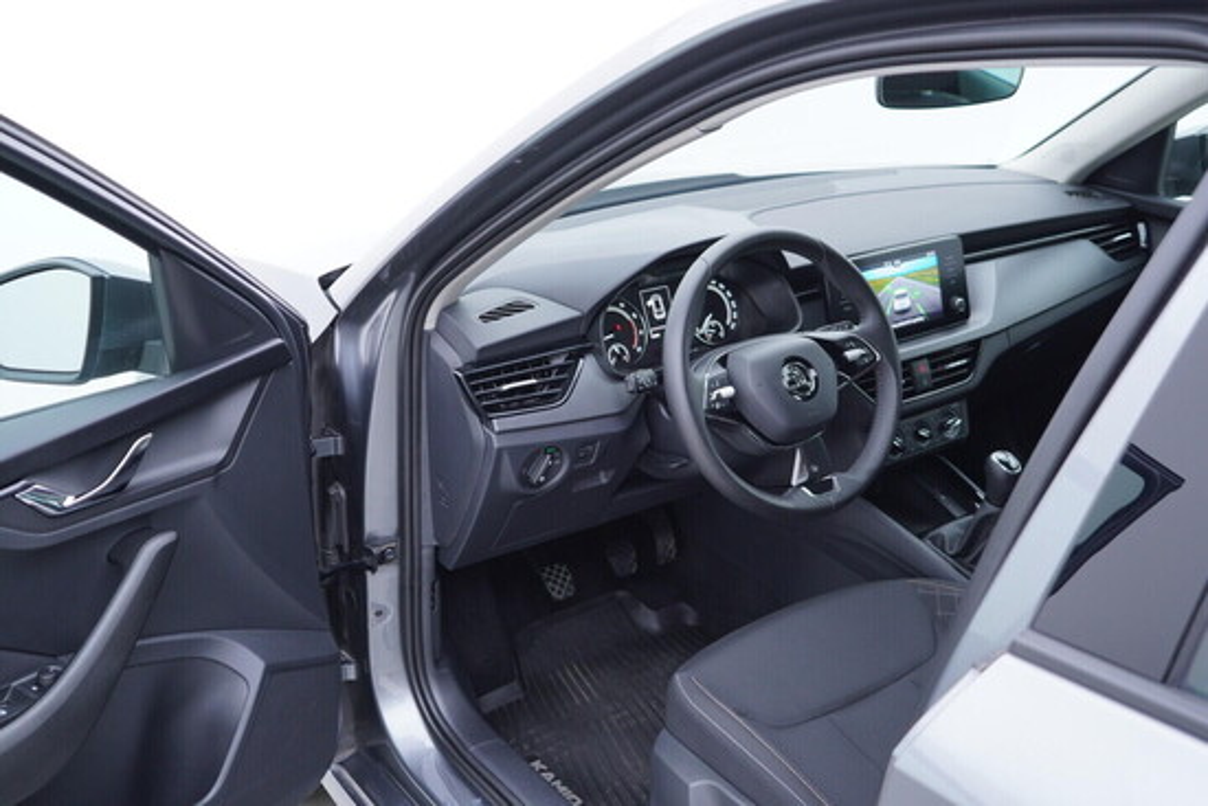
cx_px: 604
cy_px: 403
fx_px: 1208
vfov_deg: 36.9
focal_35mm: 36
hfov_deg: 53.1
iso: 160
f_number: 2.8
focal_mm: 24
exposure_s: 1/40
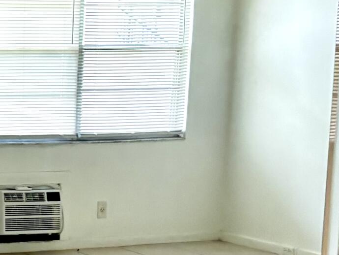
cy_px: 132
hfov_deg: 14.1
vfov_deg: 13.1
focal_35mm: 113
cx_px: -371
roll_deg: -0.2
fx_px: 1107
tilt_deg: -6.6
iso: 400
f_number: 1.6
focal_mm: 5.96
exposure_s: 1/40
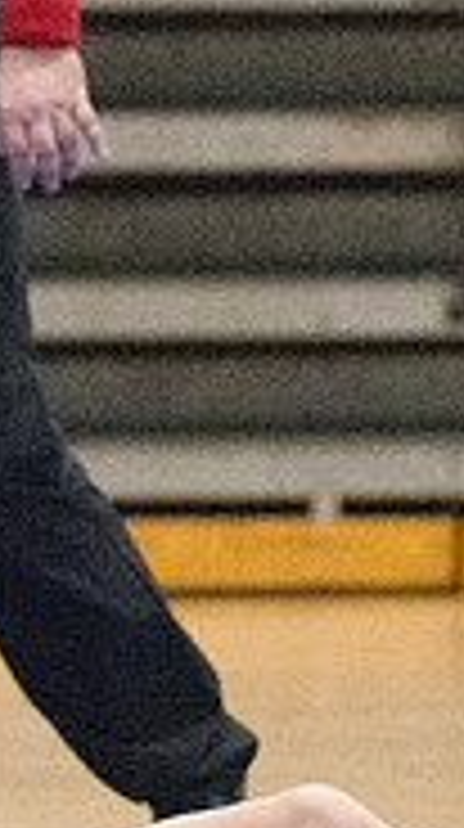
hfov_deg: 1.4
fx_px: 18507
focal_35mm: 843
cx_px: -450
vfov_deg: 2.6
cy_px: 428
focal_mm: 170
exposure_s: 1/1600
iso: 10000
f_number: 4.5
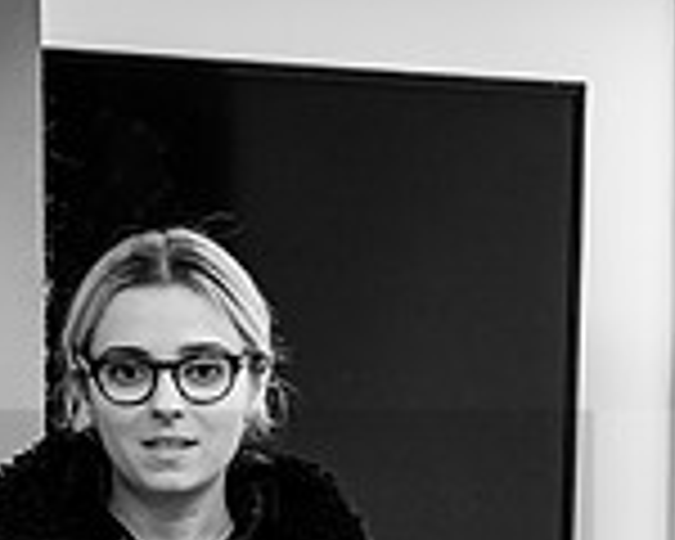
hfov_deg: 7.1
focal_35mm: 270
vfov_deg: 5.7
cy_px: 802
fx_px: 5394
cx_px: 619
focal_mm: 70
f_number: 4
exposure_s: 1/125
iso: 2000
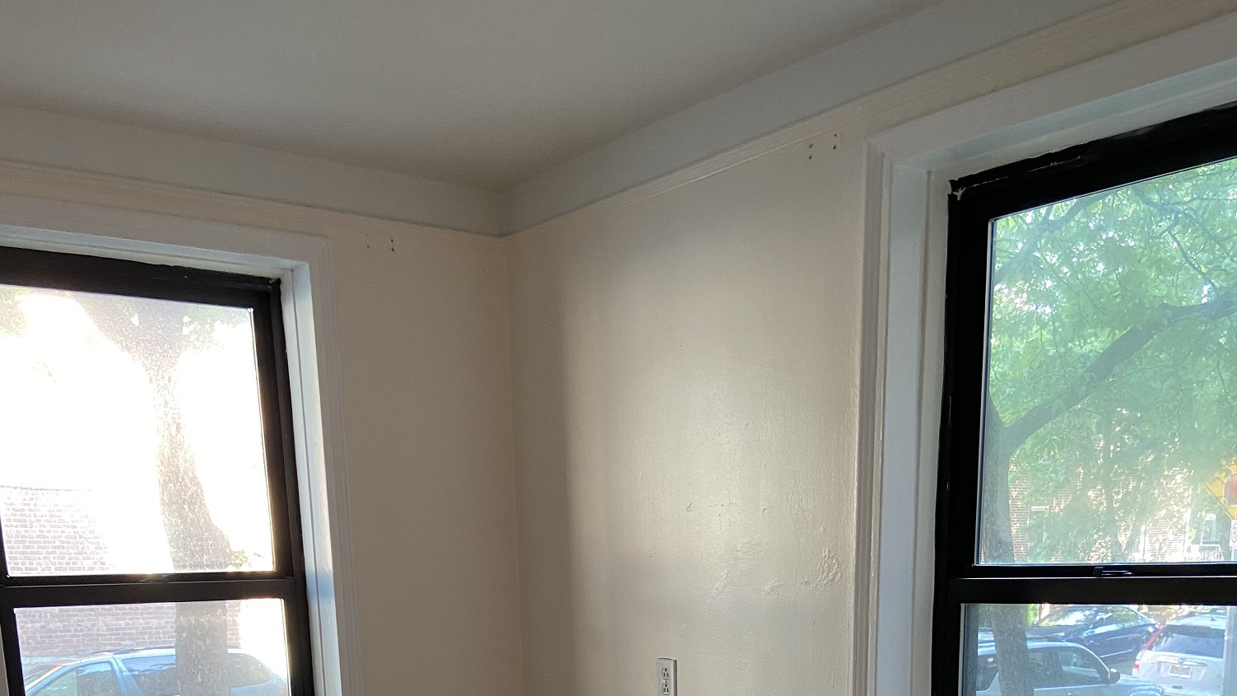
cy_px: 820
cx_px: 617
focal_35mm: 38
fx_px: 1246
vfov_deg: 27.6
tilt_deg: -12.9
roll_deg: +3.3
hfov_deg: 52.8
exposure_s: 1/60
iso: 160
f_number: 1.8
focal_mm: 4.25
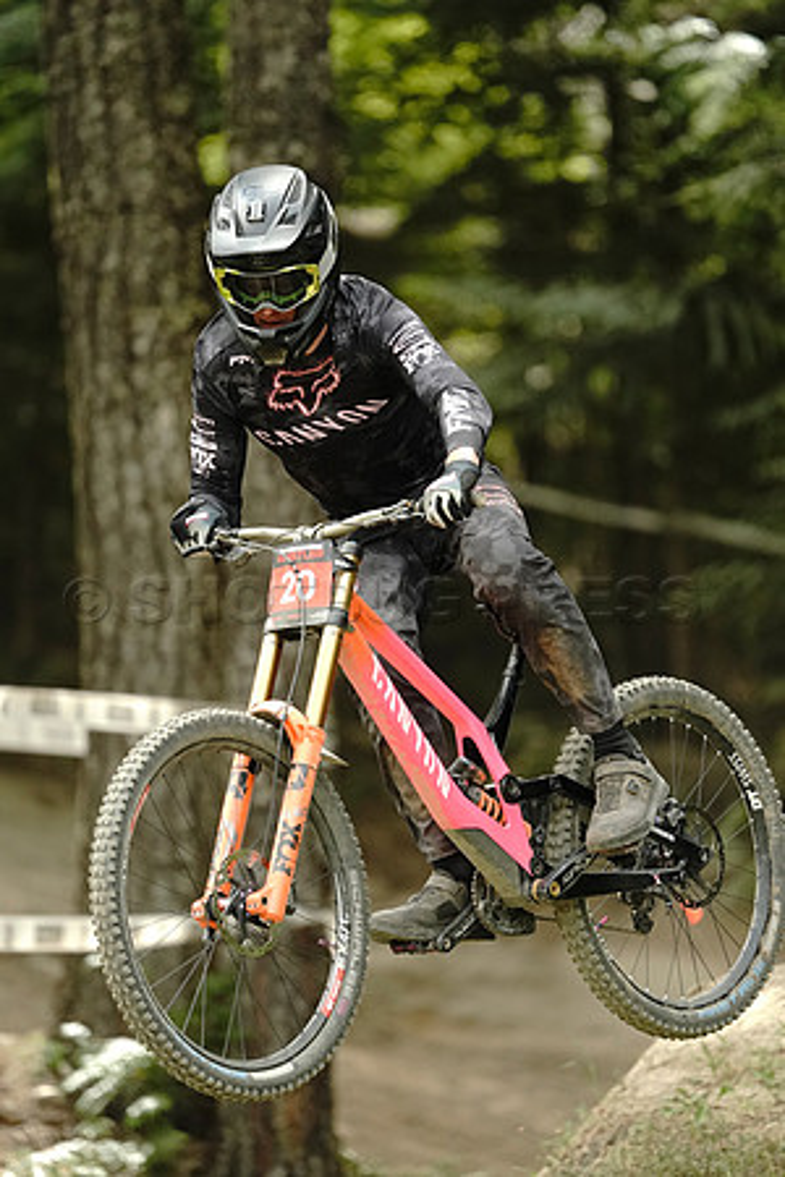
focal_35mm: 600
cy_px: 588
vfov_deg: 3.4
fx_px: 19623
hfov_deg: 2.3
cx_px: 392
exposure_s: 1/2500
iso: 5000
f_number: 4
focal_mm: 600
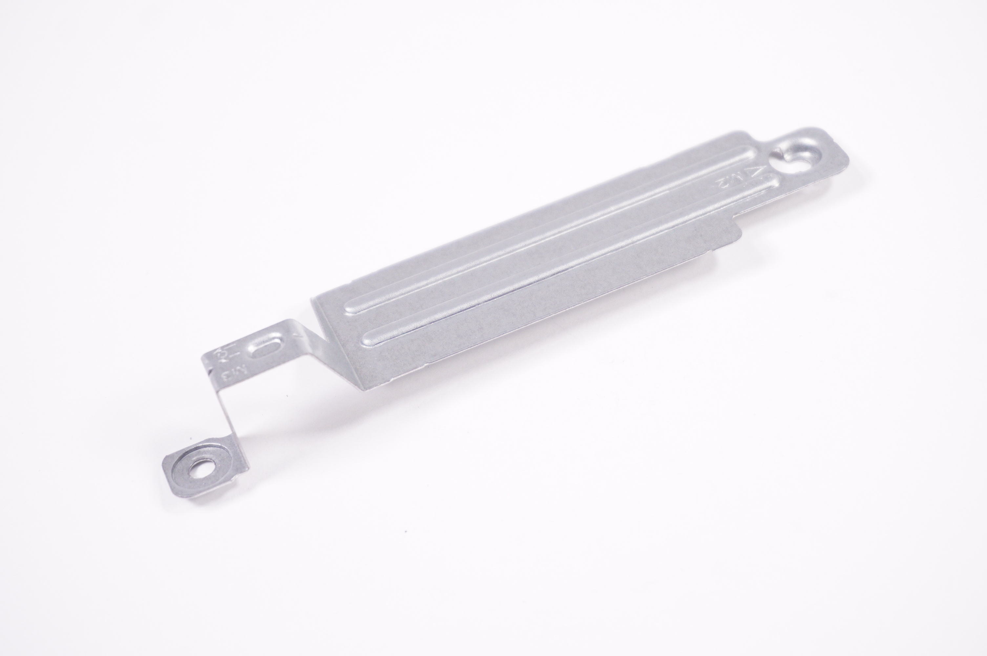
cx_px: 494
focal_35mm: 75
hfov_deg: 27.0
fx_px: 2054
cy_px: 328
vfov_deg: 18.1
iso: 1000
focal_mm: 50
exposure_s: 1/320
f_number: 5.6
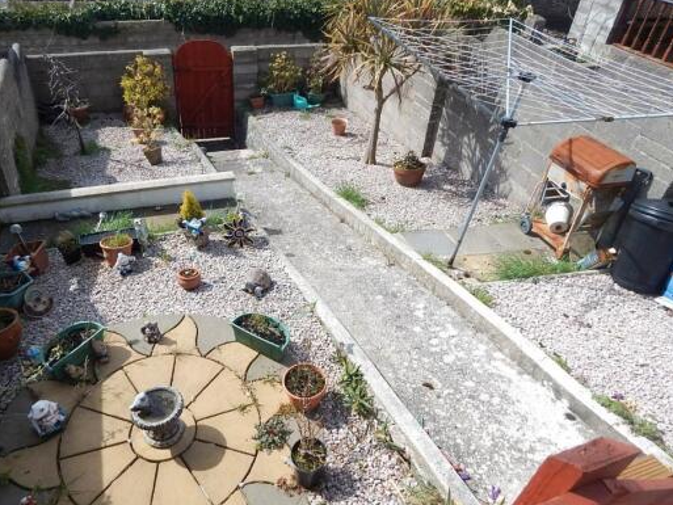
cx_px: 295
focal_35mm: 25
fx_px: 486
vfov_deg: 54.9
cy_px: 268
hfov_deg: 69.1
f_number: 3
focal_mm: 4
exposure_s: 1/1500
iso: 125
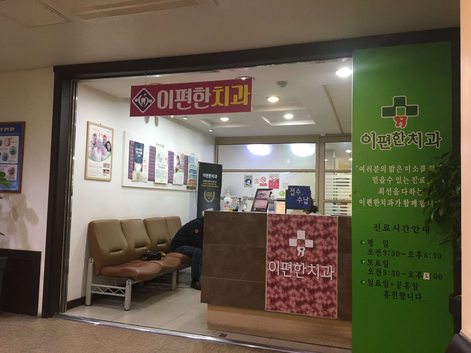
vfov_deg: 48.2
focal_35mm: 29
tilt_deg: +3.9
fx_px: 395
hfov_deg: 61.7
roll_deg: -1.7
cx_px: 236
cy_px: 176
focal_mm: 4.15
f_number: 2.2
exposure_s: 1/30
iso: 80
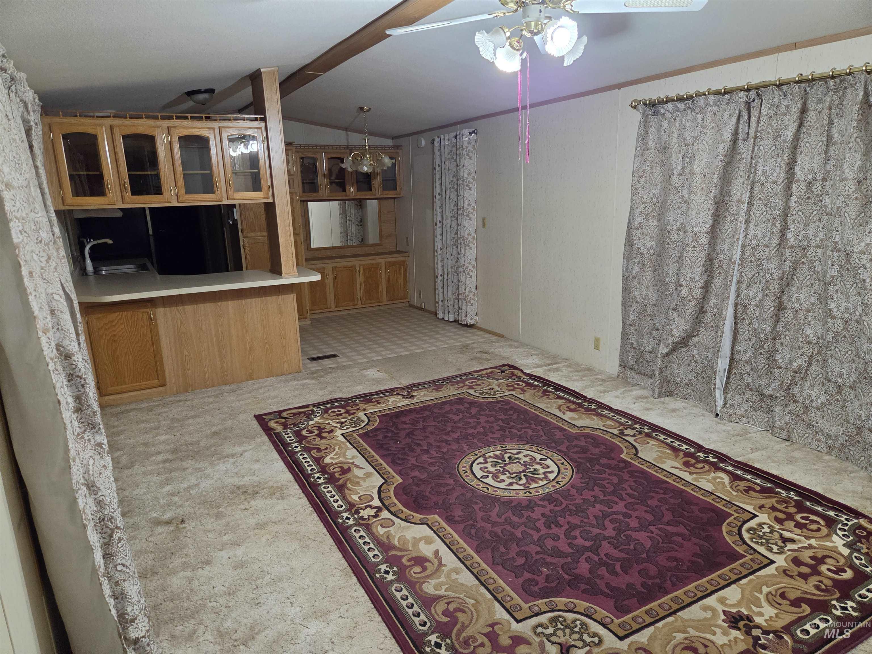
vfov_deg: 58.9
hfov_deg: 73.9
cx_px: 436
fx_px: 579
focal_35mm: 23
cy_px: 327
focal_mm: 5.4
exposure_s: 1/120
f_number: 1.8
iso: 640
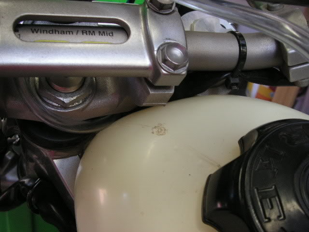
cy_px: 116
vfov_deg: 37.7
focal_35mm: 38
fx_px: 339
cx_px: 154
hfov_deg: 49.0
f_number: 3.3
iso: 80
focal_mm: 6.3
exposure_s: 1/45
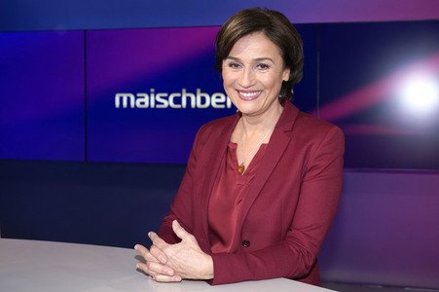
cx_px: 220
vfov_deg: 32.6
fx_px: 500
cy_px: 146
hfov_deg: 47.4
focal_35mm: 41
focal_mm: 41
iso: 1600
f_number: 5
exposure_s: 1/200
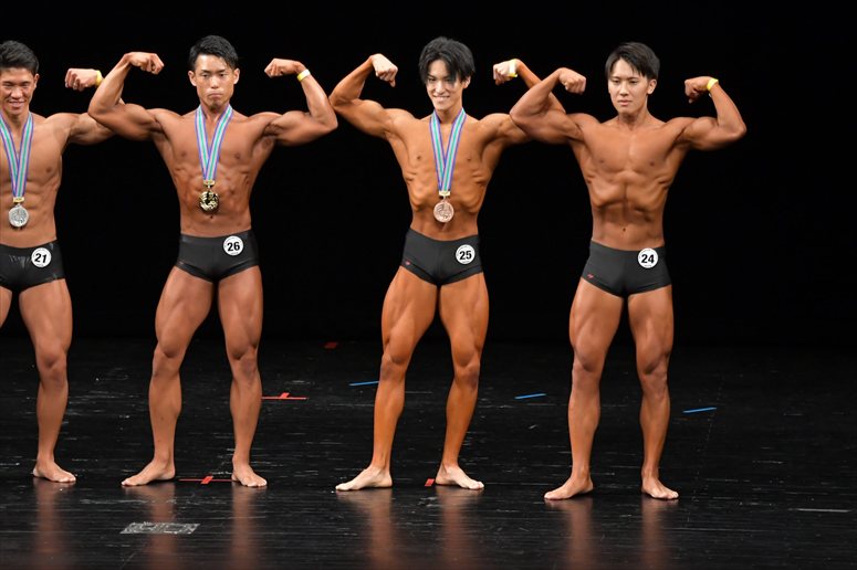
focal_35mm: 255
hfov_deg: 8.1
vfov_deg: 5.4
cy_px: 285
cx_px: 428
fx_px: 6068
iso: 3200
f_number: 5.6
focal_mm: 170
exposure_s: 1/400
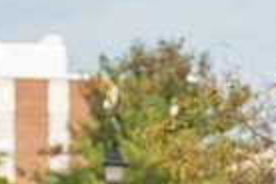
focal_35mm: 471
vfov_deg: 2.9
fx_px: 3611
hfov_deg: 4.4
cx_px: 214
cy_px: 363
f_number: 3.5
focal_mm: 112
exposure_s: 1/400
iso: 320
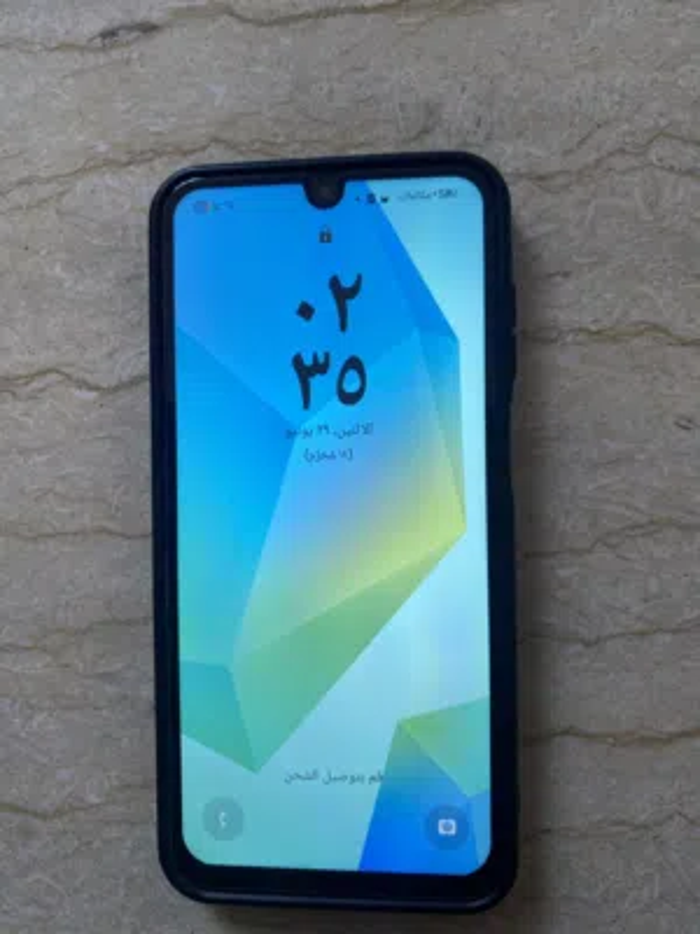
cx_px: 350
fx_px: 674
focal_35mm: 25
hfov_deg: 54.9
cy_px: 467
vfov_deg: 69.4
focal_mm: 4.25
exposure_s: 1/100
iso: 80
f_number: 1.8
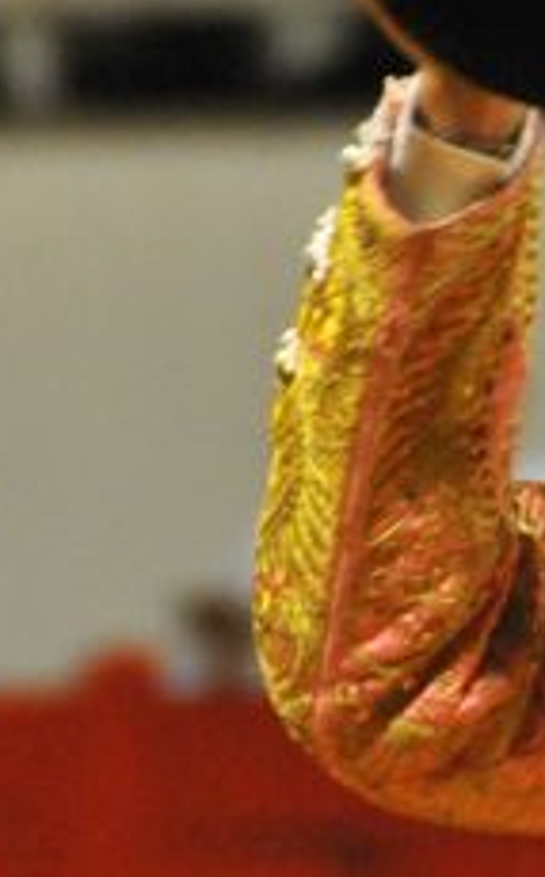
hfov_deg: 1.1
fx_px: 27624
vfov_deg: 1.8
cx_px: 1288
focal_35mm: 1158
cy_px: 191
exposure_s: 1/60
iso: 1600
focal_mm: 170
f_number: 5.6
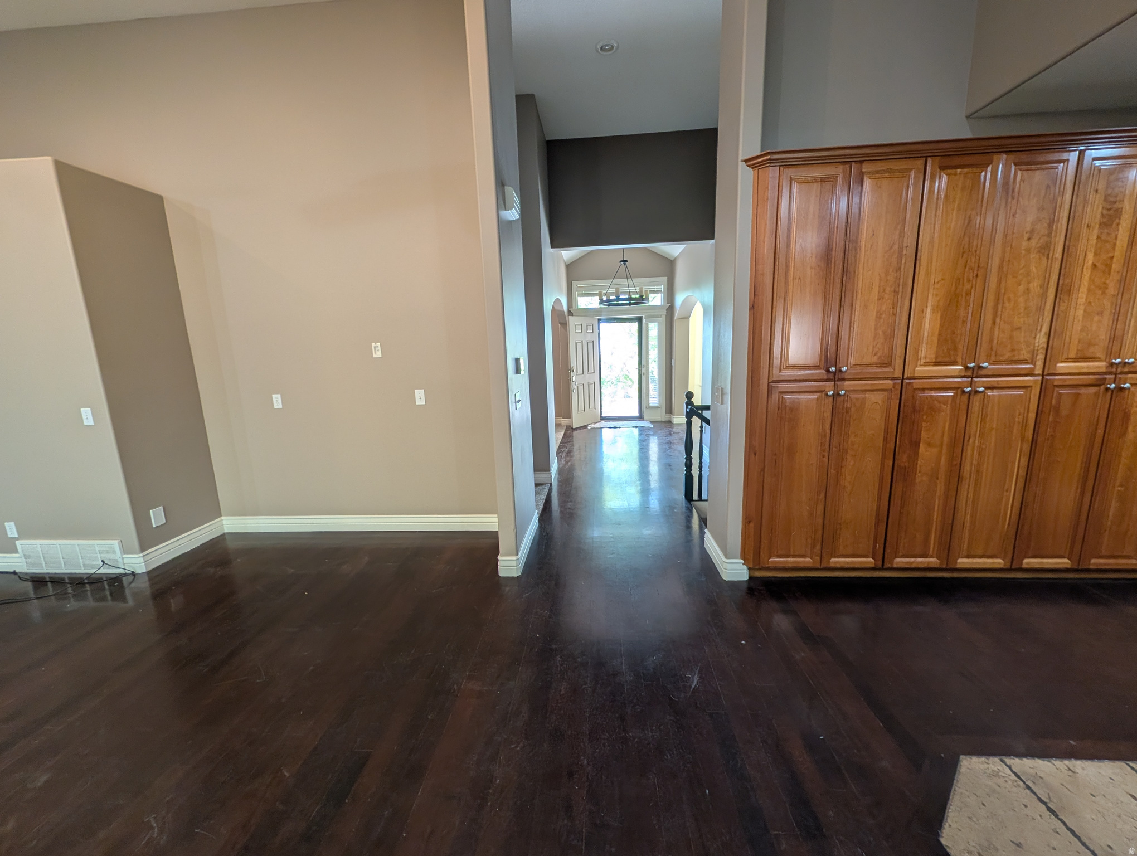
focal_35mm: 12
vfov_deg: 94.6
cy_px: 428
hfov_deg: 110.5
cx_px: 568
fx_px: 395
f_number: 1.7
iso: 55
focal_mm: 2.02
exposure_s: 1/60
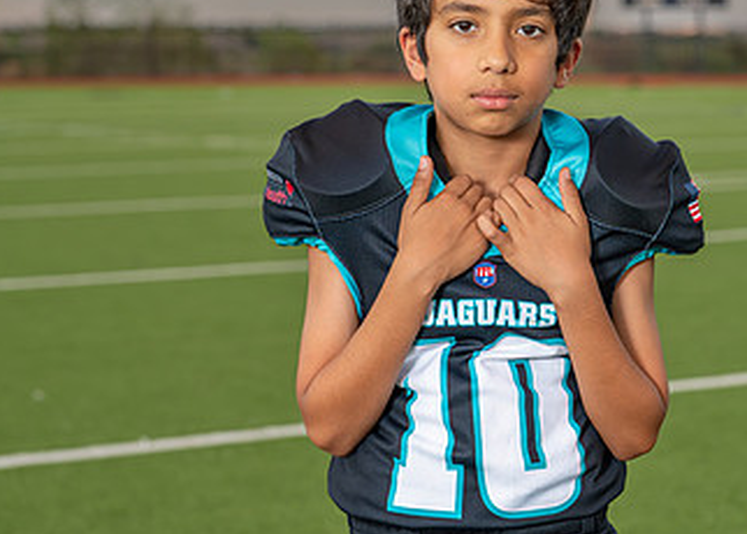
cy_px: 197
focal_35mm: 106
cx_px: 478
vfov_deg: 13.5
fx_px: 2249
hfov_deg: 18.8
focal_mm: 50
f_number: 3.2
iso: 400
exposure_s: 1/400
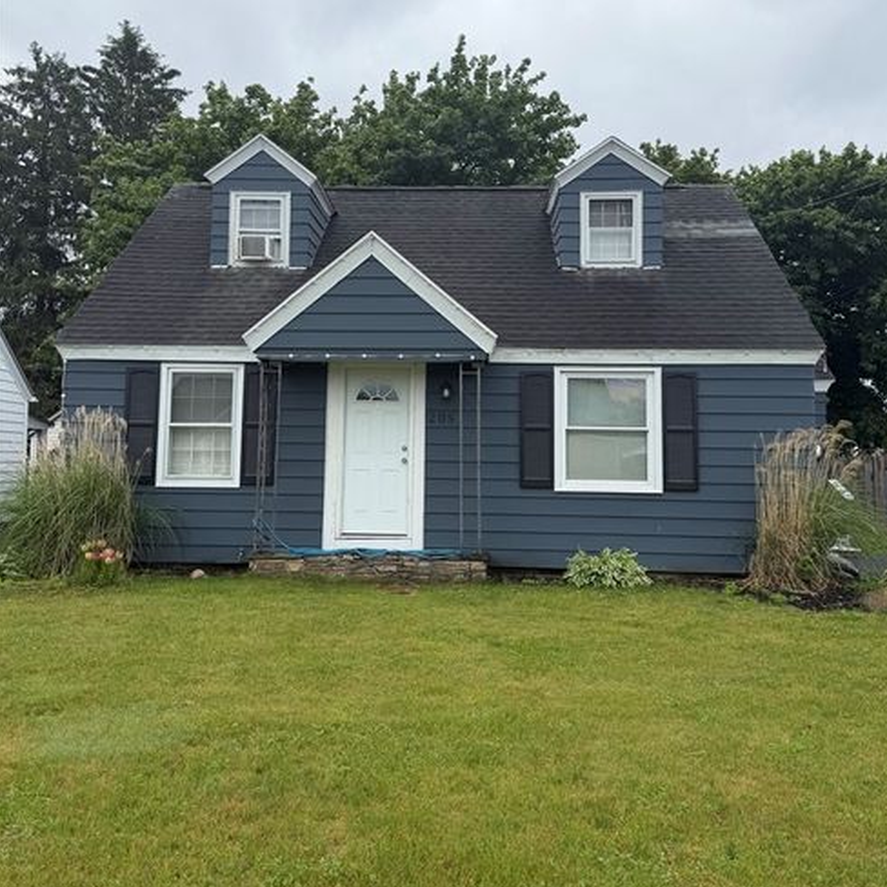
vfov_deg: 55.5
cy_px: 399
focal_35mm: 29
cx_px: 453
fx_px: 841
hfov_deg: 55.6
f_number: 1.78
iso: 80
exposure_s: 1/2299
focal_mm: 6.76
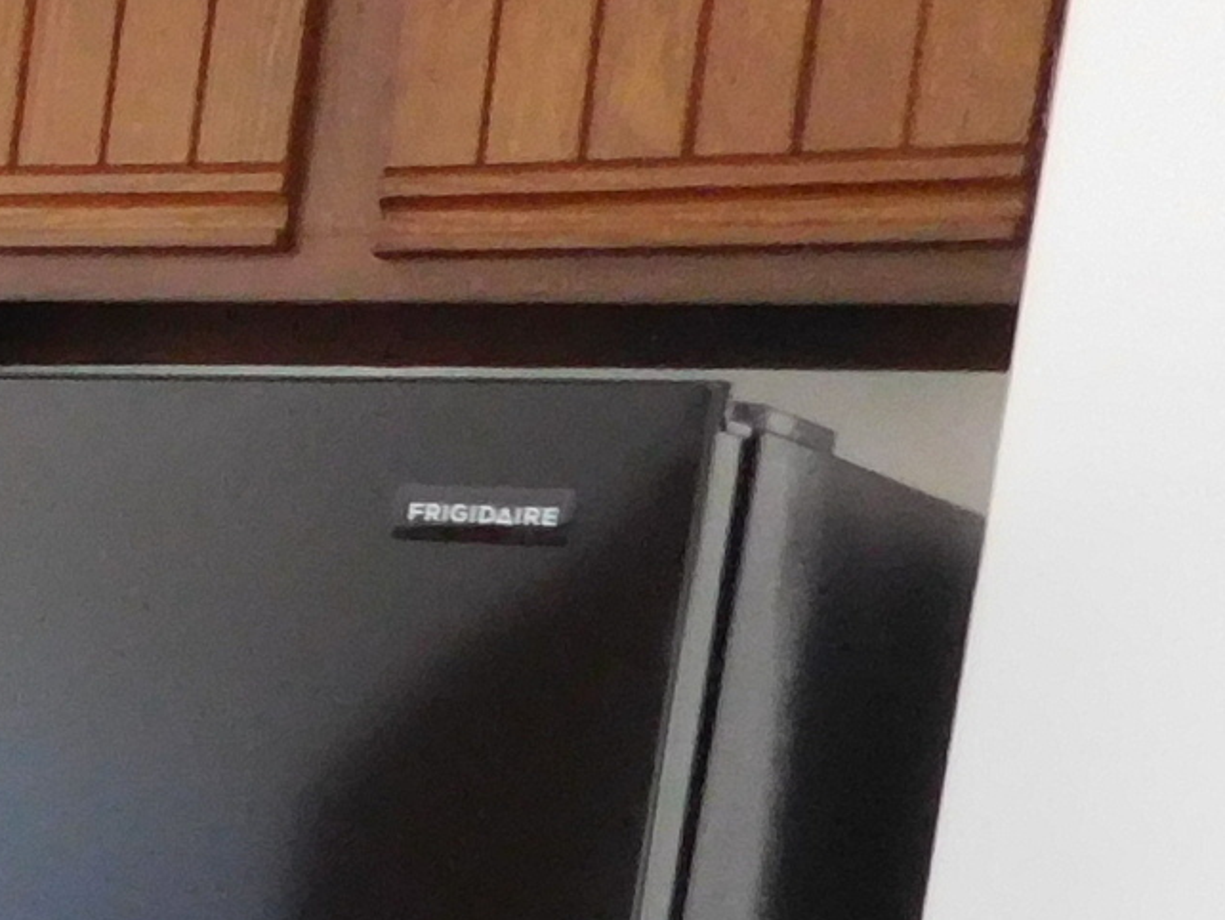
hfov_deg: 14.4
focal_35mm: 110
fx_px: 3894
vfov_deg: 12.7
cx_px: -1339
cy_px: 1418
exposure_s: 1/20
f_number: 3
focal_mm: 4
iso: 400
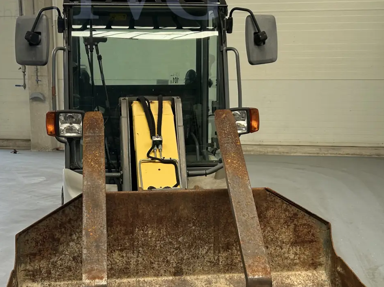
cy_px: 194
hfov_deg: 36.1
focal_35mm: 53
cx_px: 165
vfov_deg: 27.3
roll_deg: -0.5
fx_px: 588
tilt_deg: -7.7
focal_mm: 5.7
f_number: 1.5
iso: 40
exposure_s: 1/167
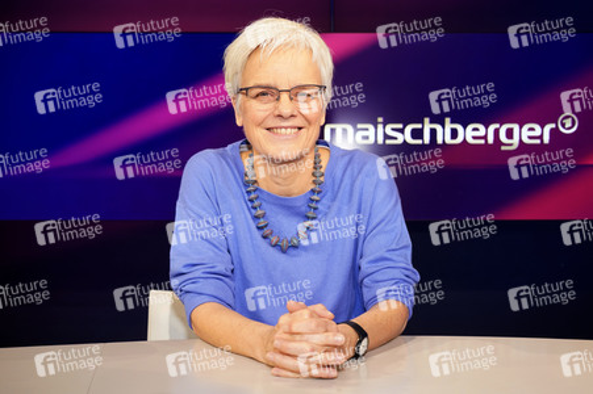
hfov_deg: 53.2
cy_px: 197
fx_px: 593
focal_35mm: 36
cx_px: 296
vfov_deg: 36.8
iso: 2000
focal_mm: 36
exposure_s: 1/50
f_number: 5.6
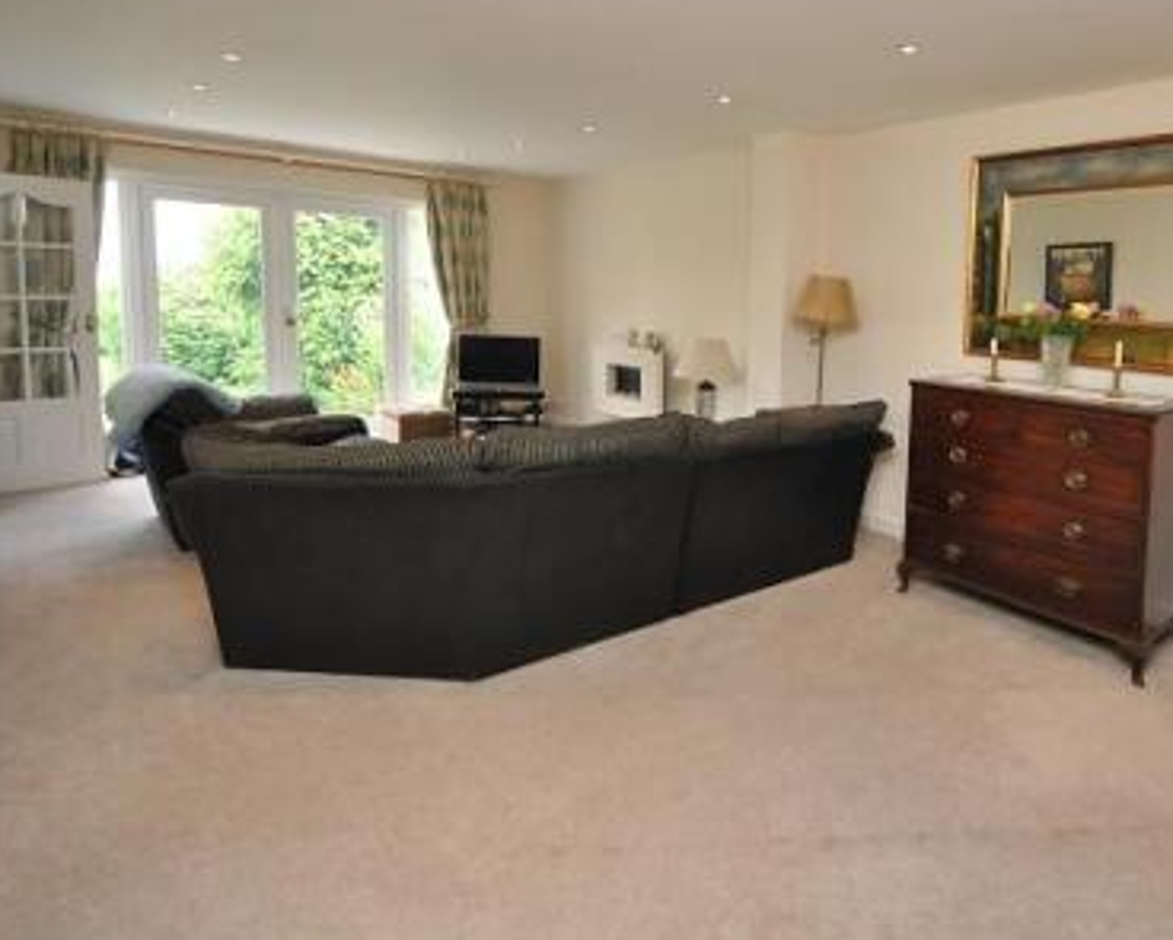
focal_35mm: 20
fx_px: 695
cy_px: 346
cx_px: 802
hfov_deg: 77.2
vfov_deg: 67.0
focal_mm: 8
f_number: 4.5
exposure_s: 1/60
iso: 200
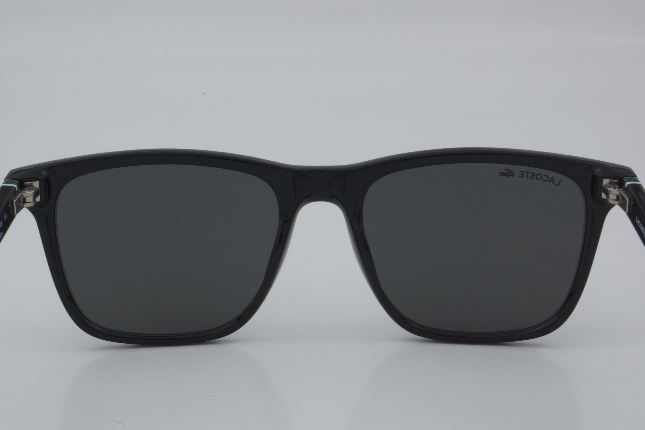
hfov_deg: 27.0
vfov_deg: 18.2
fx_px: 1344
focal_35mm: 75
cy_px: 215
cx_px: 322
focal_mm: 50
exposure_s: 1/4
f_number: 32
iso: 100
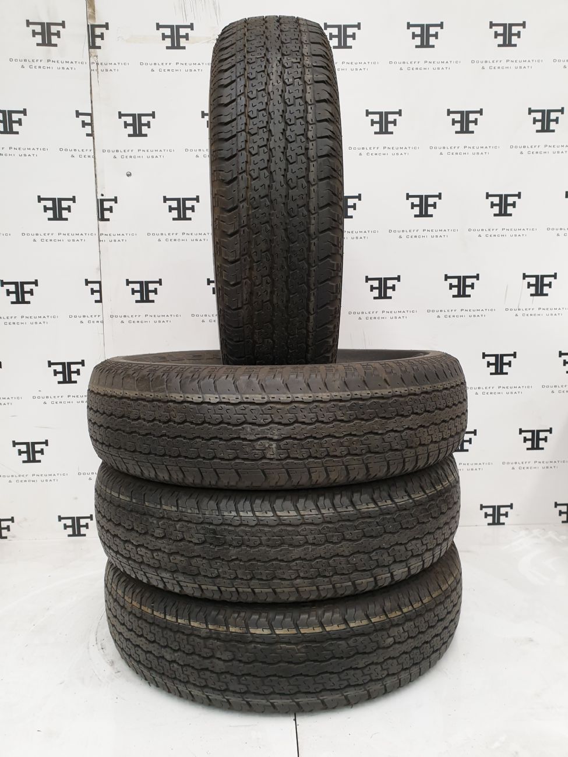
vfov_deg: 67.3
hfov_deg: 53.1
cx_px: 284
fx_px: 569
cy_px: 378
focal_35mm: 26
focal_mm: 4.3
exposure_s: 1/50
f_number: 2.4
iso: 125
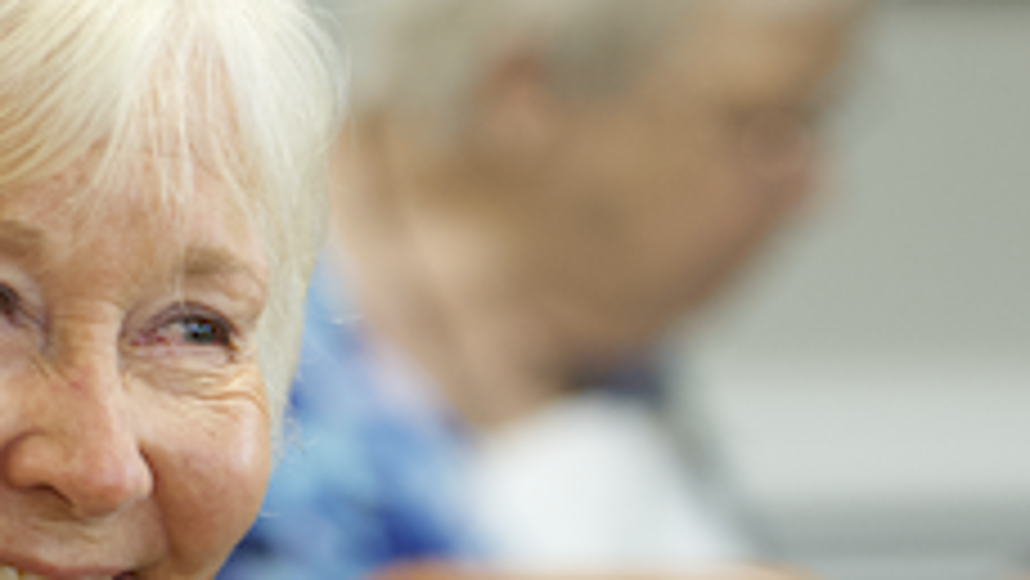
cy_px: 827
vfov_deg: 1.7
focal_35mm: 729
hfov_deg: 3.0
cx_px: 1043
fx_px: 19917
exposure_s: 1/125
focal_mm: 133
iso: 800
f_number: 2.8
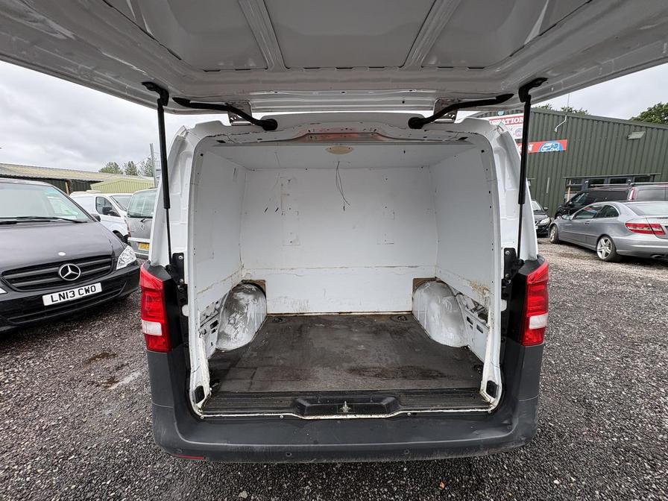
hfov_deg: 102.1
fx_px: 270
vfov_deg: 85.7
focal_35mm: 14
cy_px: 250
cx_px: 334
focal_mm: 2.22
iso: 40
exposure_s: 1/512
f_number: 2.2
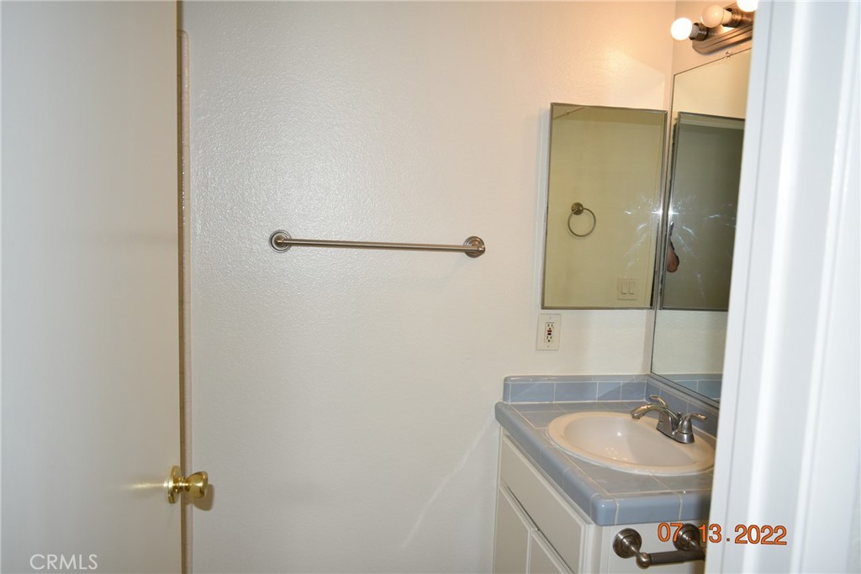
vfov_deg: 47.9
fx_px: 646
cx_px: 430
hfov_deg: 67.4
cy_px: 287
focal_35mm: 27
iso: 100
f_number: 3.5
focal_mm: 18
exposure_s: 1/60
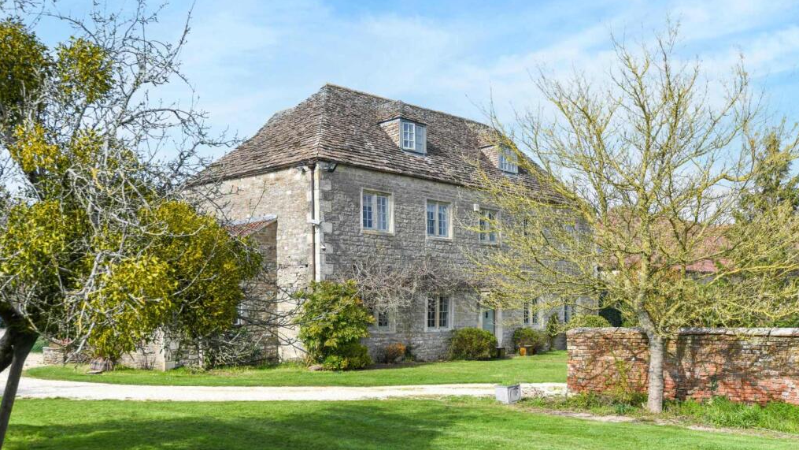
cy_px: 253
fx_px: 784
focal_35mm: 37
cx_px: 401
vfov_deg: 32.0
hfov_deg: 54.0
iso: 400
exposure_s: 1/2500
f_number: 6.3
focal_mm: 35
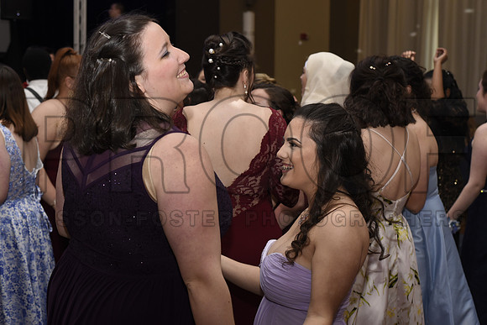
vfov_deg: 27.0
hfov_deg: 39.6
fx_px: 677
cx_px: 244
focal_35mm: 50
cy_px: 162
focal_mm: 50
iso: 1250
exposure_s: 1/200
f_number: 5
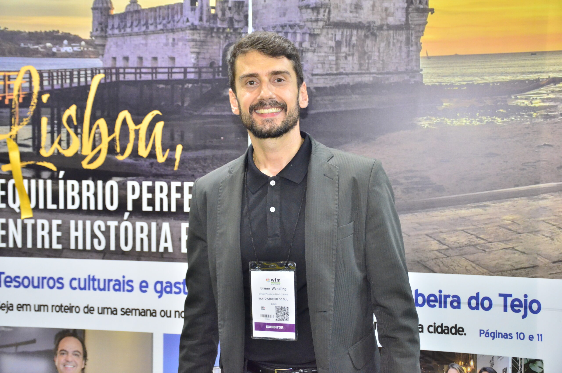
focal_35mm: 48
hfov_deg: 41.2
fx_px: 748
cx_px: 281
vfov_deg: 28.0
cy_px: 186
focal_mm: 32
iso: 3200
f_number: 4
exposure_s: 1/125
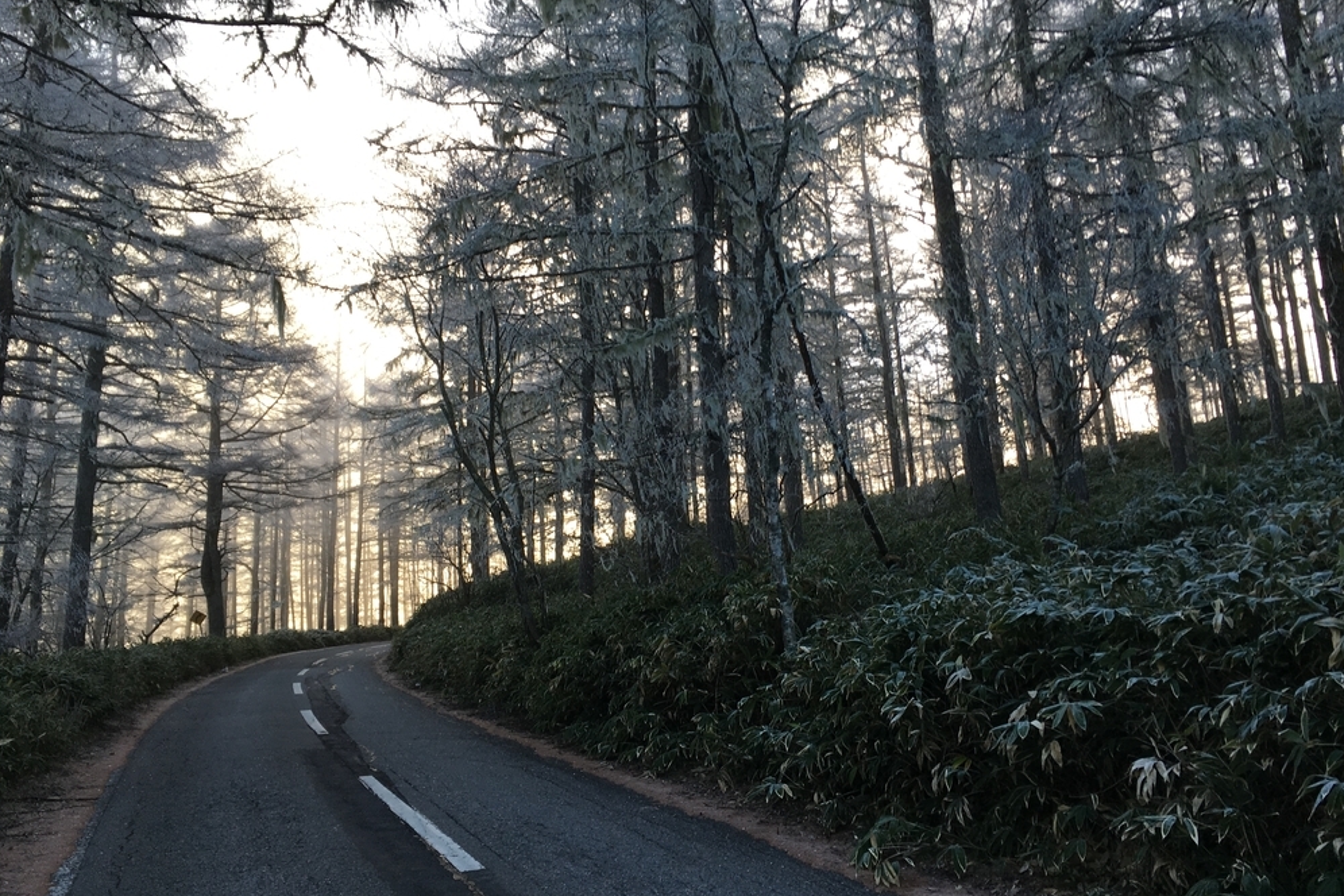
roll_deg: +0.9
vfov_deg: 42.3
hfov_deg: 60.3
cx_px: 690
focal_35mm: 31
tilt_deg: +12.5
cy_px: 408
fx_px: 1157
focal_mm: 4.15
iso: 25
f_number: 2.2
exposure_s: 1/123
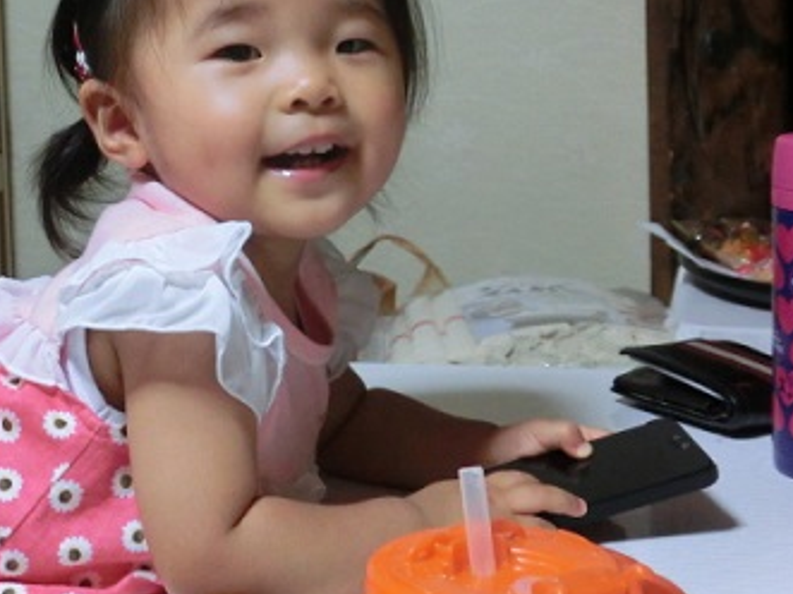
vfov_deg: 21.4
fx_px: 1557
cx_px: 194
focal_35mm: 68
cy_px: 144
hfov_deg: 28.1
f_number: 3.4
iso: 800
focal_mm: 7.9
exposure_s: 1/50
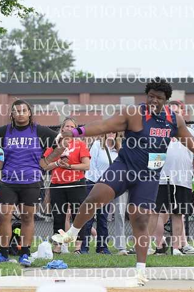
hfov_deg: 4.2
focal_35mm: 328
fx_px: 2655
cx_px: 81
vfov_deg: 6.3
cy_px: 126
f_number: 6.3
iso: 2500
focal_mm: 180
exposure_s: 1/2000
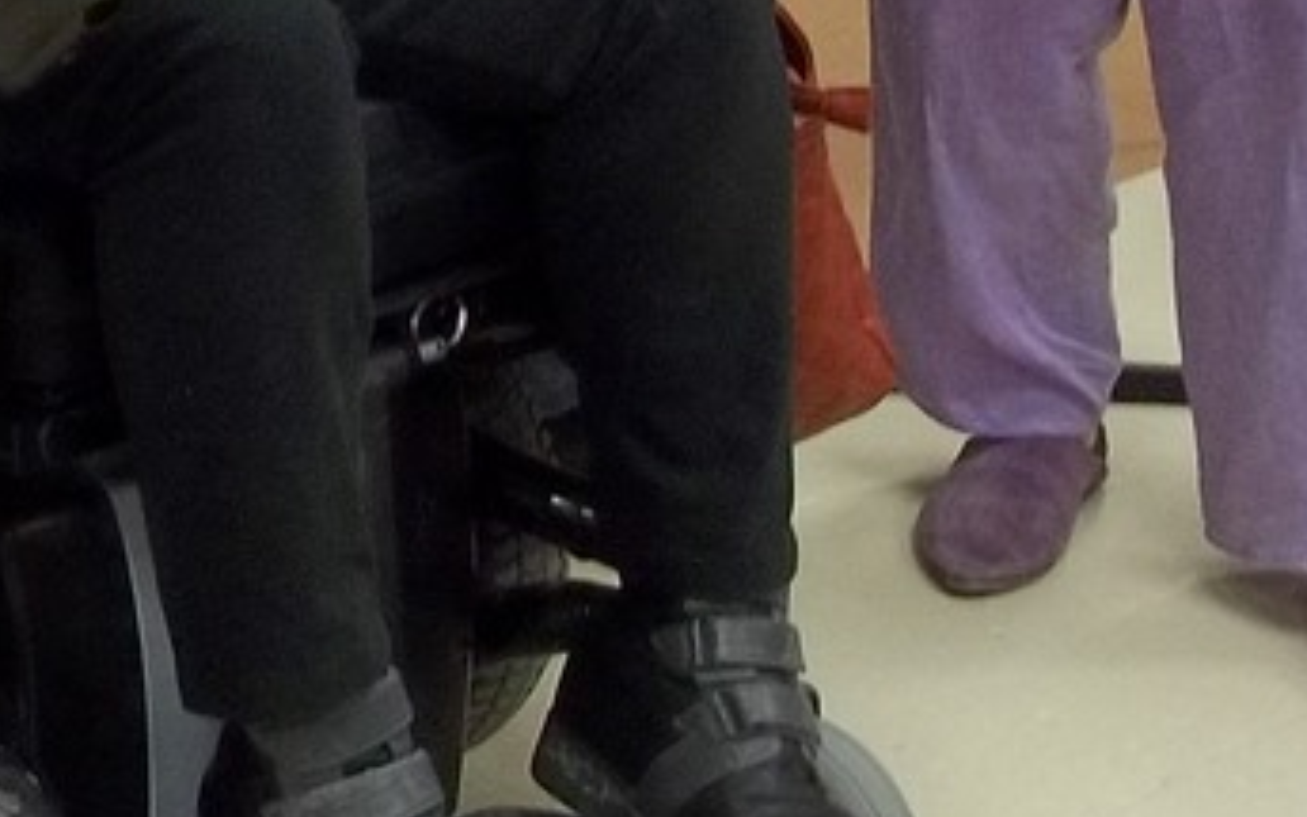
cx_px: -627
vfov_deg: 8.9
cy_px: -562
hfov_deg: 13.9
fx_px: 5058
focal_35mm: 142
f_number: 3.1
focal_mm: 6.5
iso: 115
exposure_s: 1/30
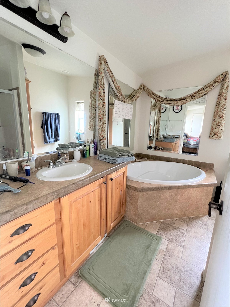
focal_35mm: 13
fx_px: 115
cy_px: 154
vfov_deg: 106.2
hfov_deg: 89.9
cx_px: 115
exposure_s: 1/60
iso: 320
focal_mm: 1.57
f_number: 1.8
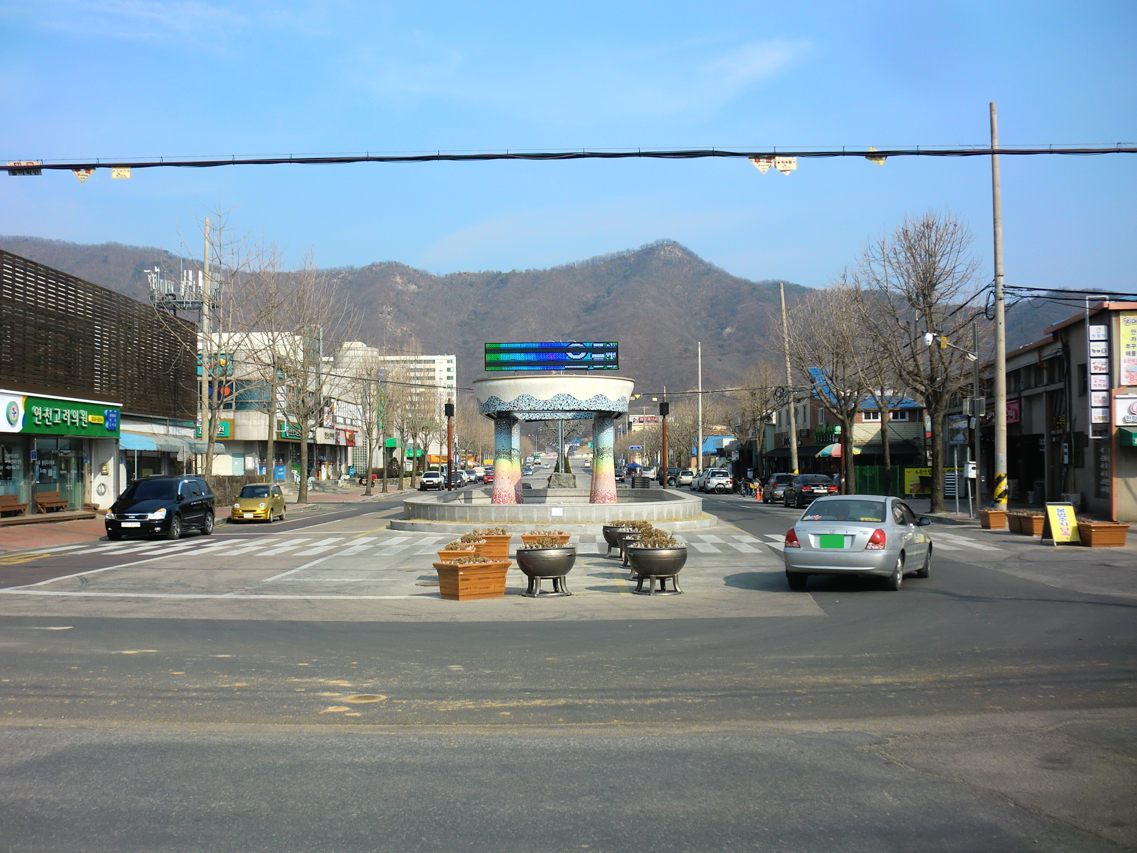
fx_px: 1215
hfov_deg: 50.1
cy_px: 441
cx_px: 549
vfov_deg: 38.7
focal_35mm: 37
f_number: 3.1
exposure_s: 1/1000
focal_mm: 6.3
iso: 64
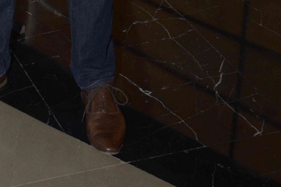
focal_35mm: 124
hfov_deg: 16.3
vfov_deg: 10.0
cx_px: 24
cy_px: -233
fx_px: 965
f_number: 10
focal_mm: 25
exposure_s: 1/160
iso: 800
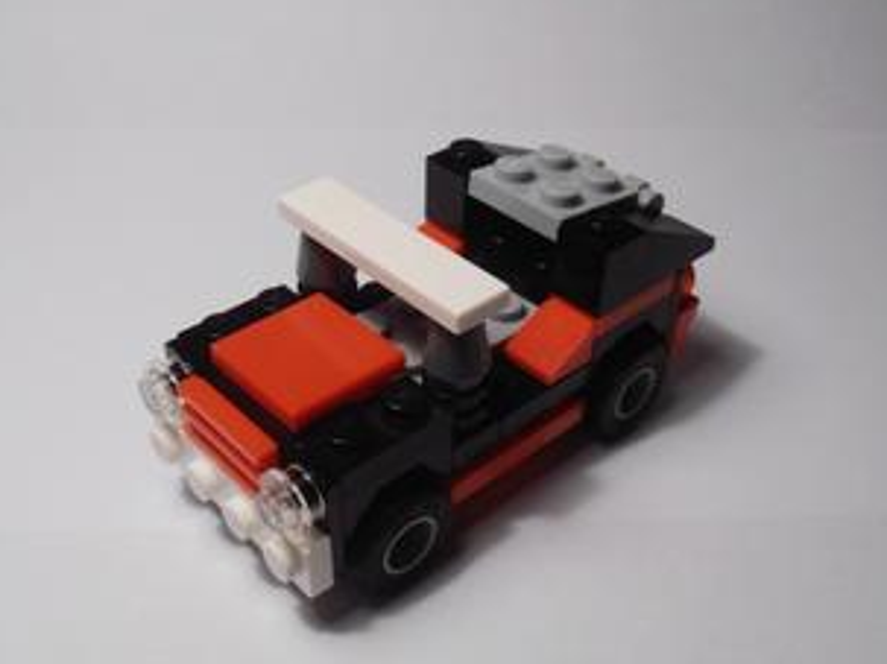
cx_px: 416
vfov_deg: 32.8
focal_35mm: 44
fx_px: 1127
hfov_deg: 42.9
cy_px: 360
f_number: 3.9
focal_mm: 6.61
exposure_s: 1/100
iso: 80
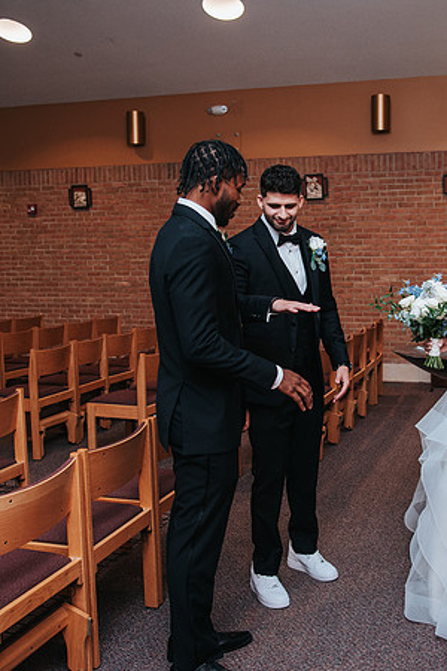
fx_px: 782
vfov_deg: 46.4
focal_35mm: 42
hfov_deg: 31.5
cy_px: 336
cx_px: 314
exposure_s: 1/200
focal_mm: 28
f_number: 4
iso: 1000
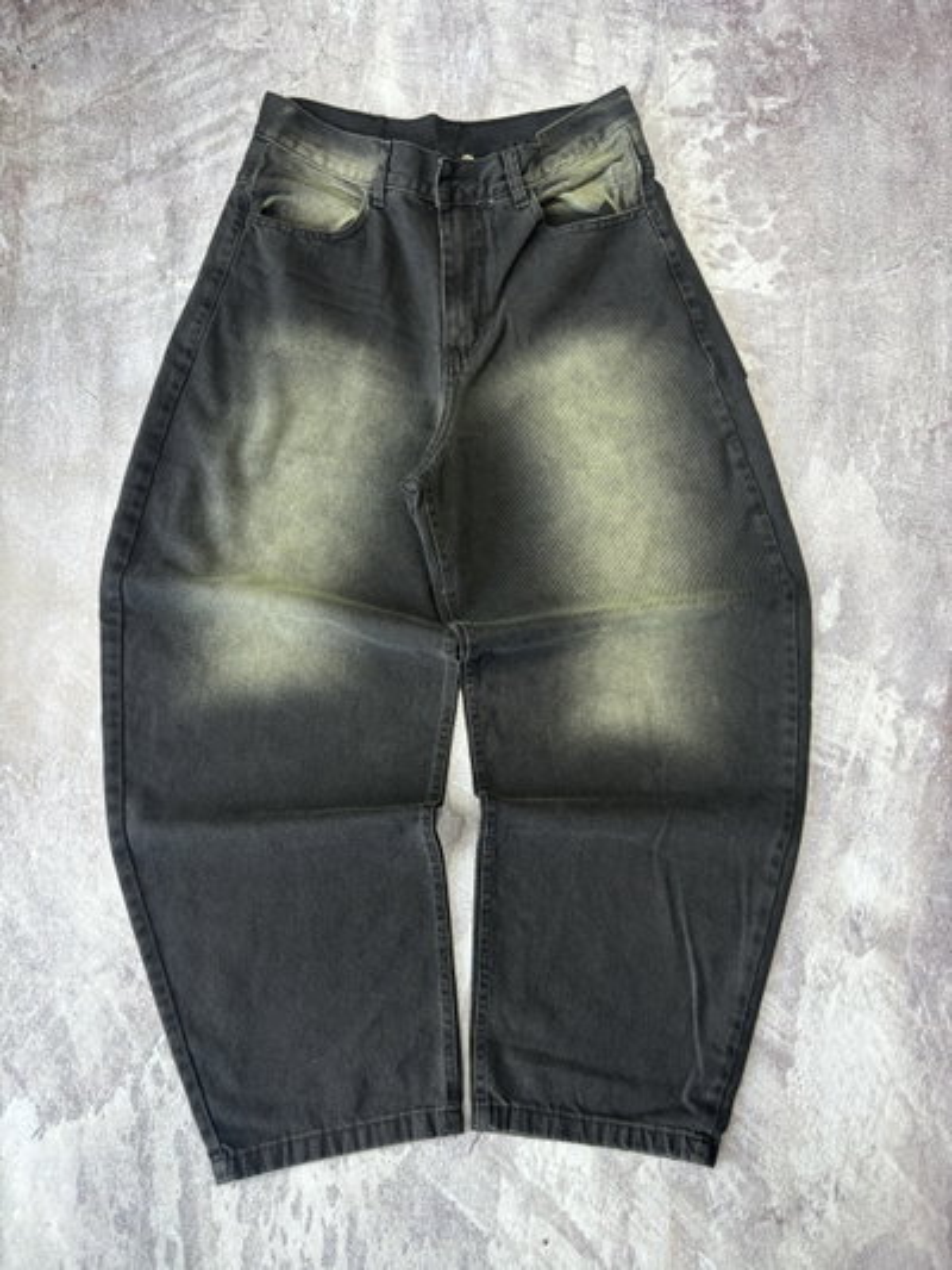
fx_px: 953
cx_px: 476
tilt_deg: -82.1
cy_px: 635
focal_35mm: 26
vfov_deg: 67.3
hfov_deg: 53.1
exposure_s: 1/50
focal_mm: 5.96
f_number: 1.6
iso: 125
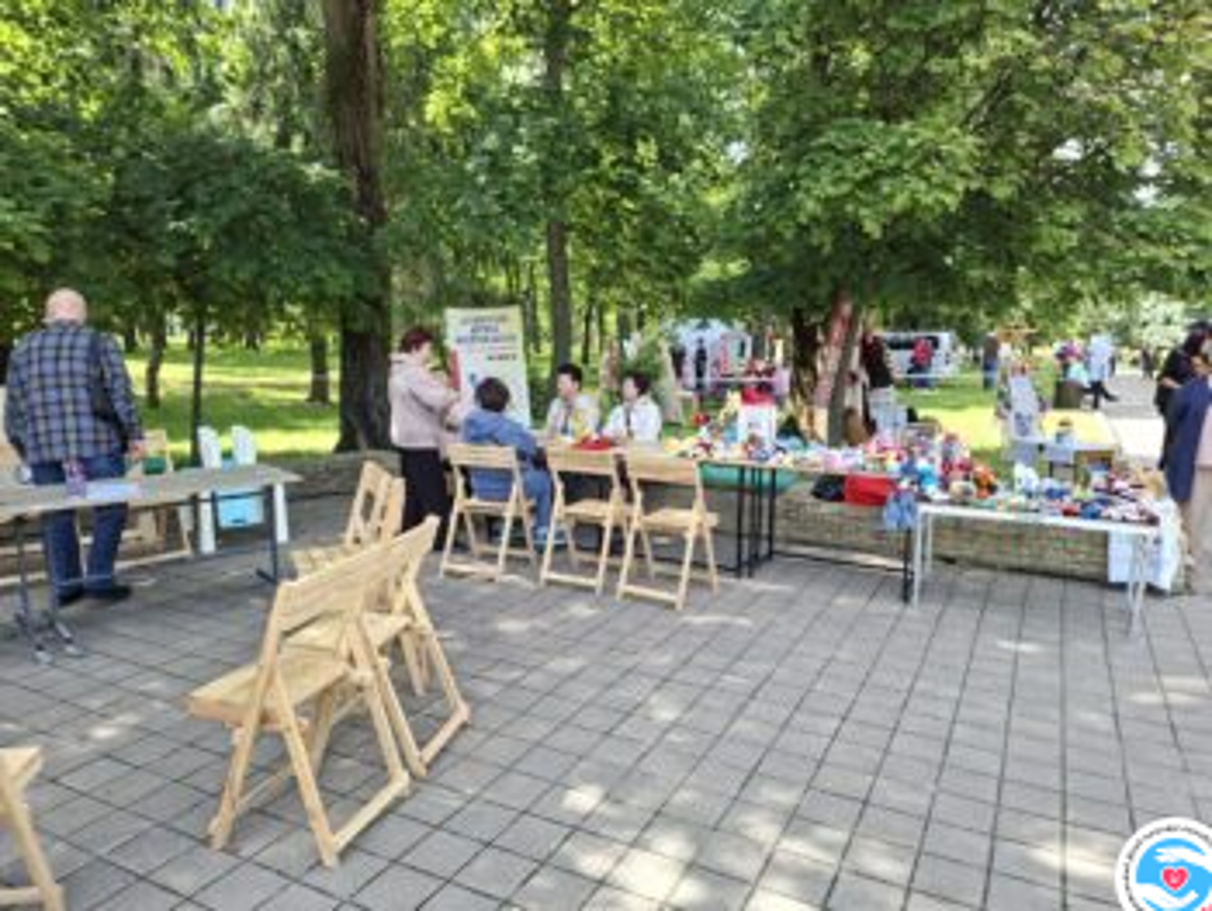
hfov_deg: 73.9
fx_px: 806
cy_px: 456
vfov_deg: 58.9
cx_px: 606
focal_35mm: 23
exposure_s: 1/273
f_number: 1.8
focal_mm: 5.54
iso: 50
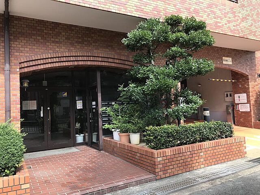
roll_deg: +3.2
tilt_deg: +3.7
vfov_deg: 49.7
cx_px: 130
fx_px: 210
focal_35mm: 28
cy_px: 98
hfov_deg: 63.4
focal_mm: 3.99
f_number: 1.8
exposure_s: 1/389
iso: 20
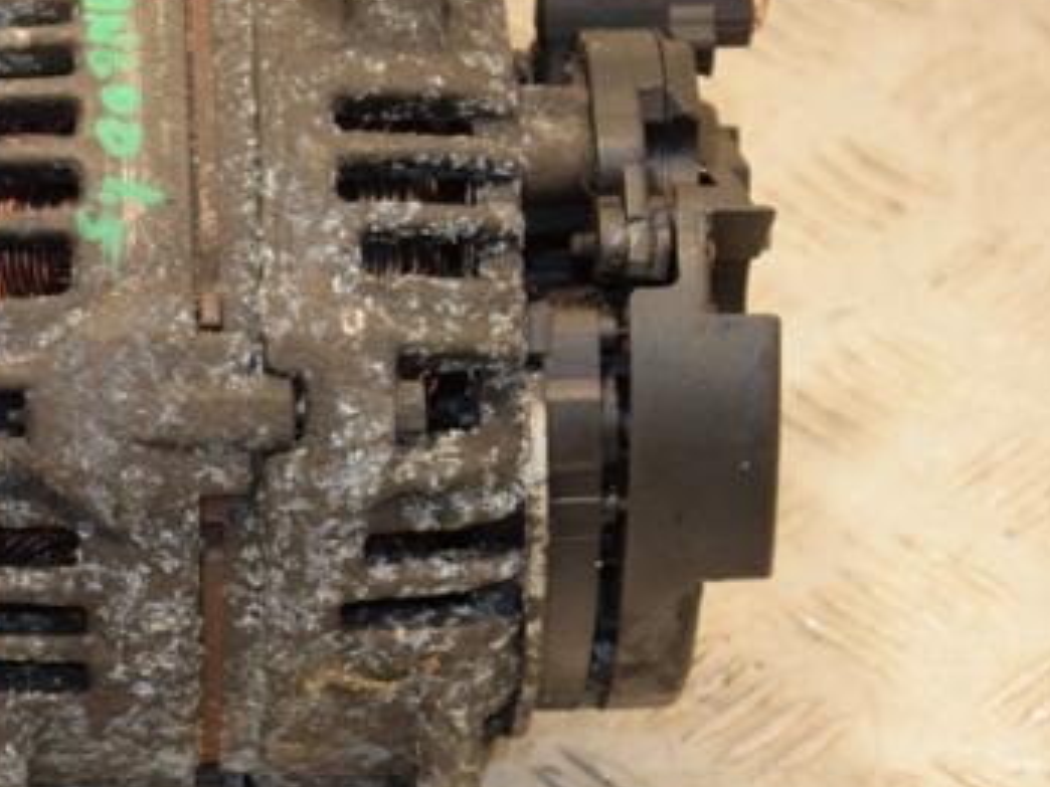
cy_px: 461
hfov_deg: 9.9
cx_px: 235
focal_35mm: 199
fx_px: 6036
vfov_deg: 7.5
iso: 800
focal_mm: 80
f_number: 5.3
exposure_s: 1/100
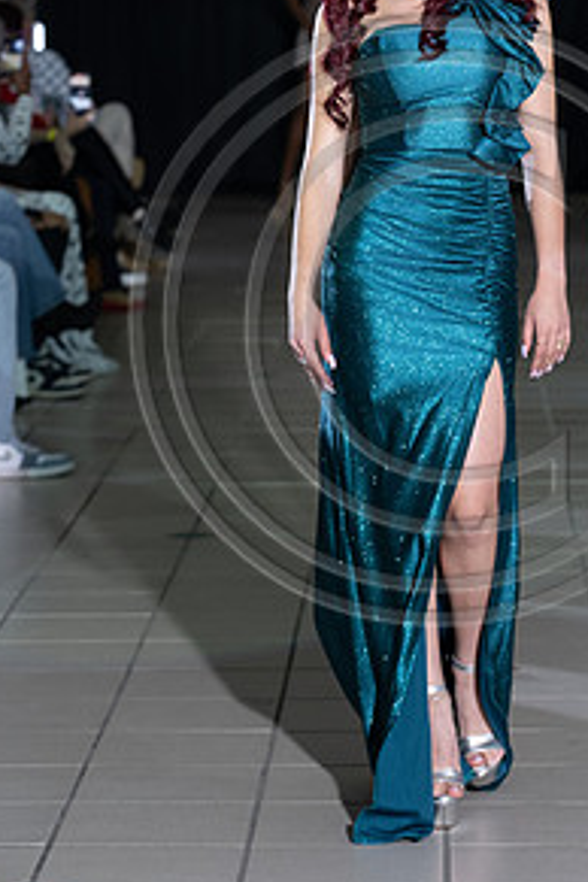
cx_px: 436
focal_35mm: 158
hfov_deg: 8.7
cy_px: 318
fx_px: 3871
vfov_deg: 13.0
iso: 1250
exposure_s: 1/160
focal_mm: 102
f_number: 5
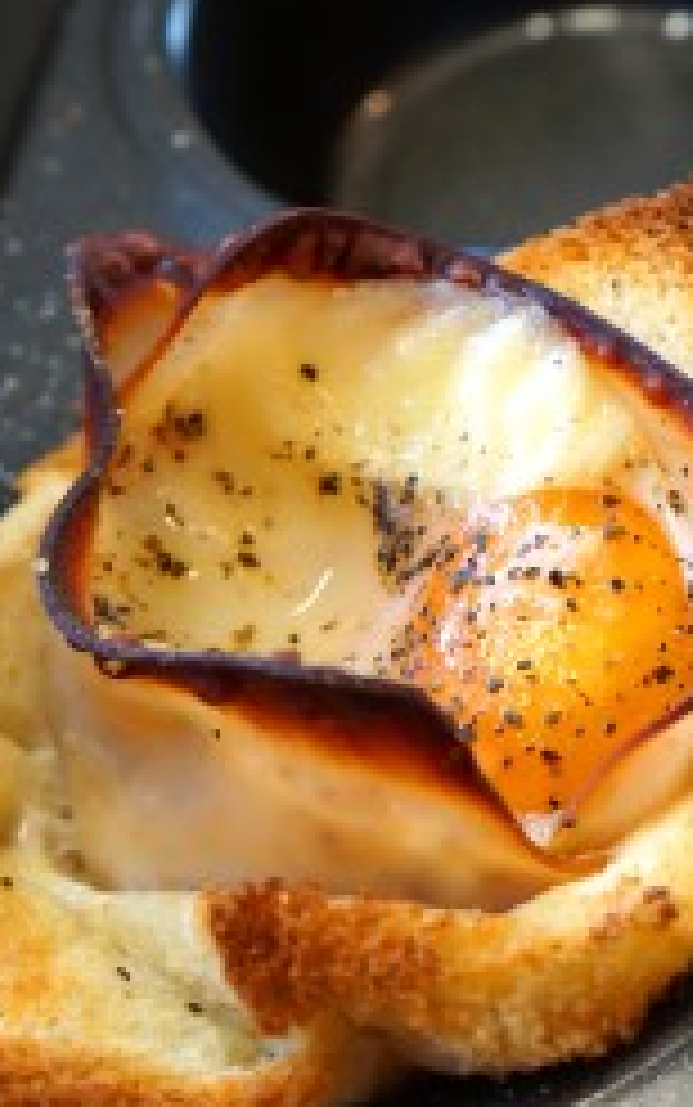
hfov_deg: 13.2
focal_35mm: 97
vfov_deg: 21.4
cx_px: 785
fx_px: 2928
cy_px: 436
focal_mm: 26
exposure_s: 1/60
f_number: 4
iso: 320
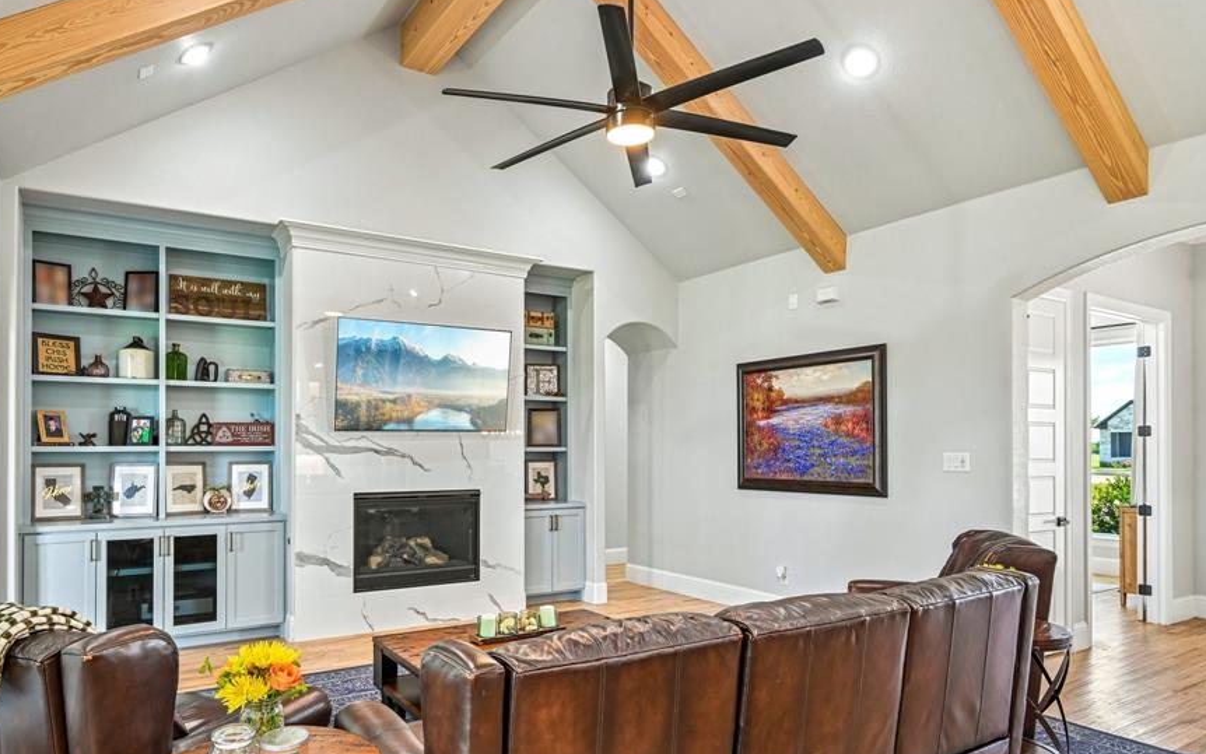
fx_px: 756
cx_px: 518
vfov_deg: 52.8
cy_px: 439
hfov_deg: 76.7
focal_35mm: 23
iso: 400
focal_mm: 19
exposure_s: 1/8
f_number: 8
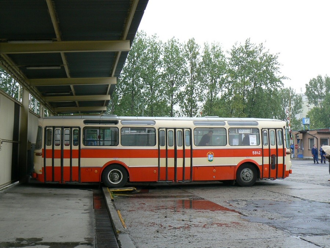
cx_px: 165
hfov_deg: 46.8
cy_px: 124
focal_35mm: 40
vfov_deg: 36.0
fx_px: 381
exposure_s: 1/500
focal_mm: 6
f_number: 2.8
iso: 125
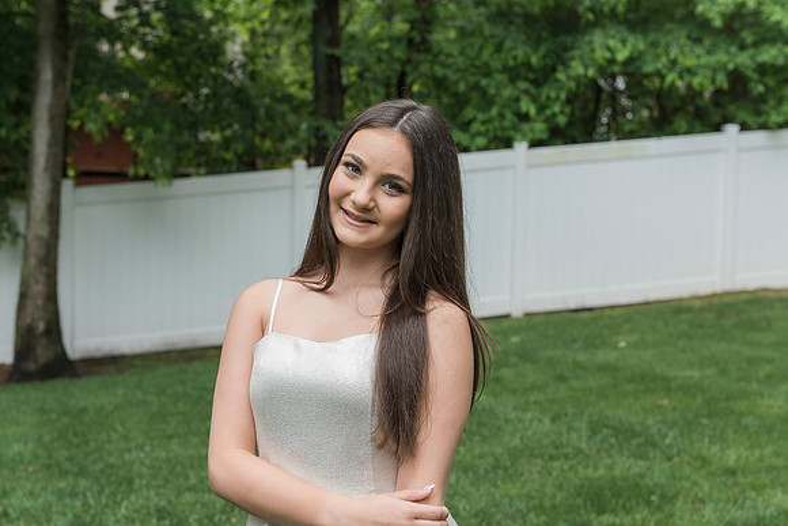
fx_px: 1426
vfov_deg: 20.9
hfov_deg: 30.9
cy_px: 262
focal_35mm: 65
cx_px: 378
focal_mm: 60
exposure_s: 1/160
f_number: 5.6
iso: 250
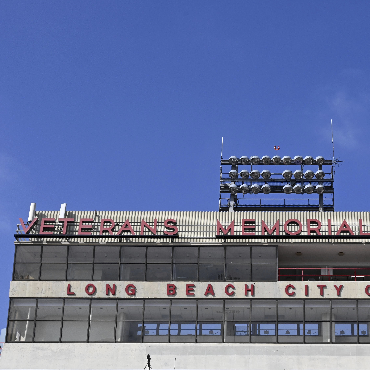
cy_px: 186
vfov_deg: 25.5
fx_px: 818
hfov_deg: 25.2
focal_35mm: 68
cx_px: 279
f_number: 13
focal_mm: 35
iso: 400
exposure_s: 1/640
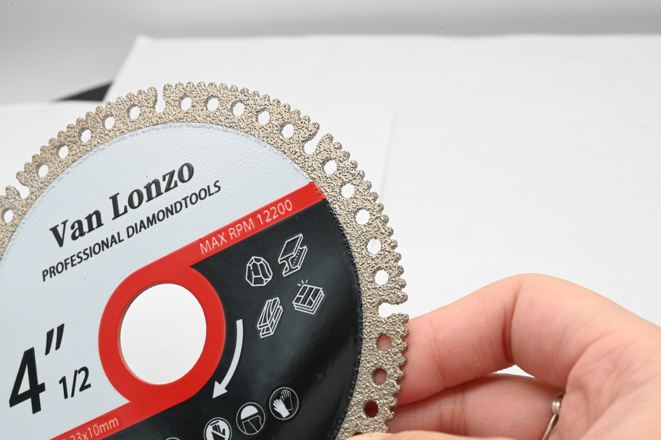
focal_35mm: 70
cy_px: 220
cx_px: 330
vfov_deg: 19.4
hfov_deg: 28.9
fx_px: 1284
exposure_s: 1/400
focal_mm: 70
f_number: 18
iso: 7200
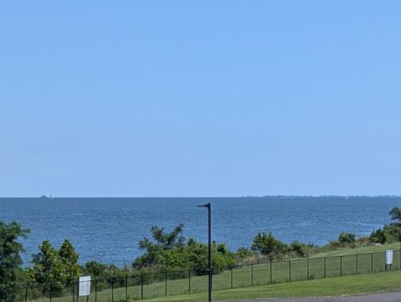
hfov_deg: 14.9
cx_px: 271
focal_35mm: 132
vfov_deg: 11.3
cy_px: 145
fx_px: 1531
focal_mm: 6.9
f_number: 1.68
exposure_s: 1/1276
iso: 23
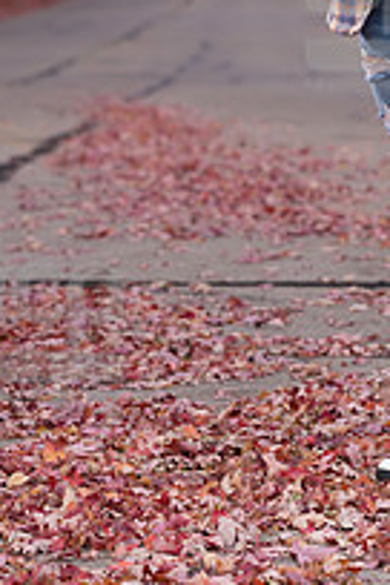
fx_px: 3656
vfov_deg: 9.1
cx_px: 373
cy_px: 11
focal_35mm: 225
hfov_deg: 6.1
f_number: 4.5
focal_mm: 102
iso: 100
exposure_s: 1/250
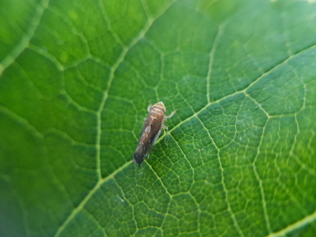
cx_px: 158
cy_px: 118
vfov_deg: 53.1
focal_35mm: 26
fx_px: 237
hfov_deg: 67.3
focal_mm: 4.2
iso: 250
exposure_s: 1/25
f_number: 1.7
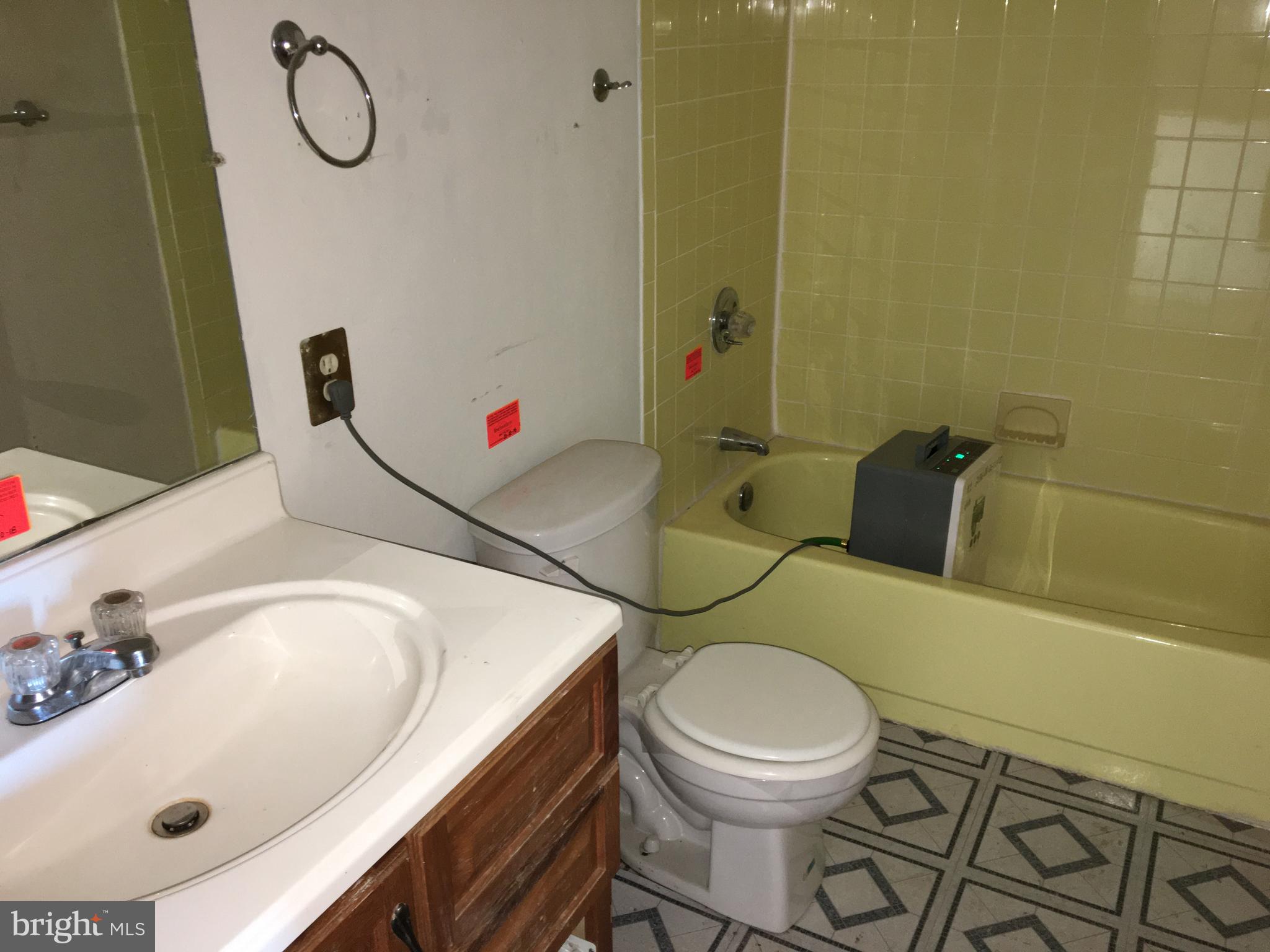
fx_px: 1064
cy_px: 476
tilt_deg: -22.9
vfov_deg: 48.2
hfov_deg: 61.7
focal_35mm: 29
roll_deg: +0.6
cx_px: 635
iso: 80
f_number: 2.2
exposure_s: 1/16
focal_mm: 4.15
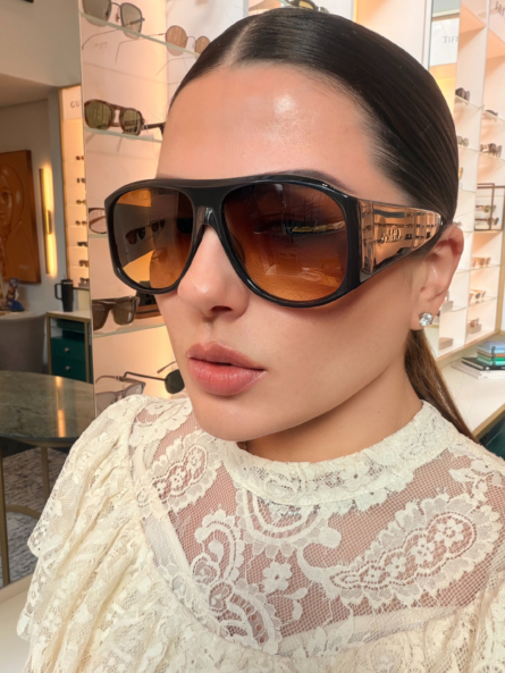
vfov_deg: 60.0
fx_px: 583
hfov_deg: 46.8
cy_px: 336
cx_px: 252
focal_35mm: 30
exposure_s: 1/121
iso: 64
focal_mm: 2.71
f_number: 1.9
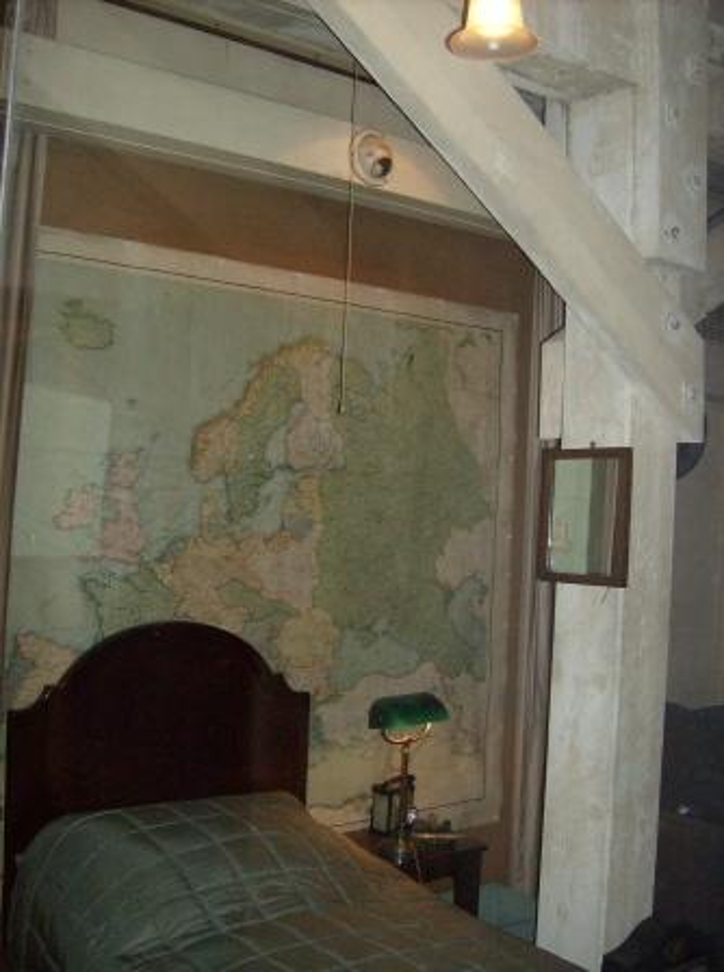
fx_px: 1008
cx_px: 362
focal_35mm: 36
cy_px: 486
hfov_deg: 39.5
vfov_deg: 51.5
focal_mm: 6
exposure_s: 1/60
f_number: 2.8
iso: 200
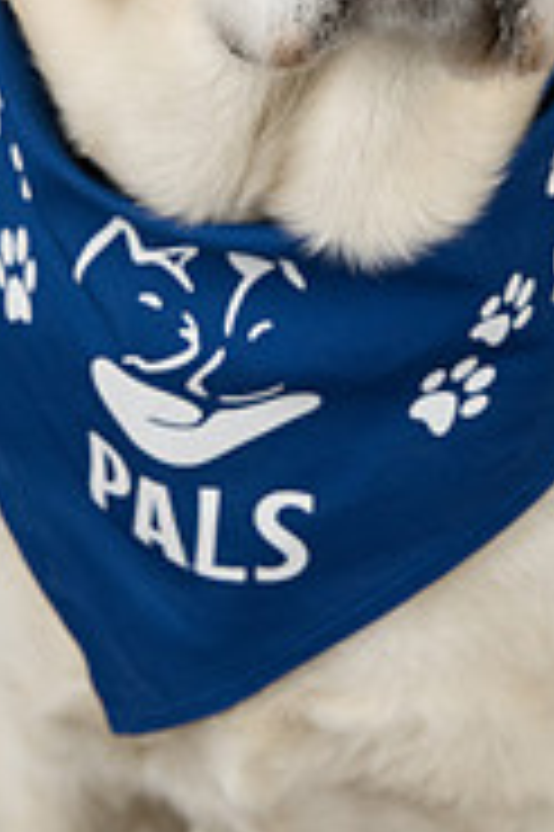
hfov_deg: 9.4
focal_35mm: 146
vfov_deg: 13.9
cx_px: 311
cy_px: 54
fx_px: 3376
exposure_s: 1/250
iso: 2000
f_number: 8
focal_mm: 60
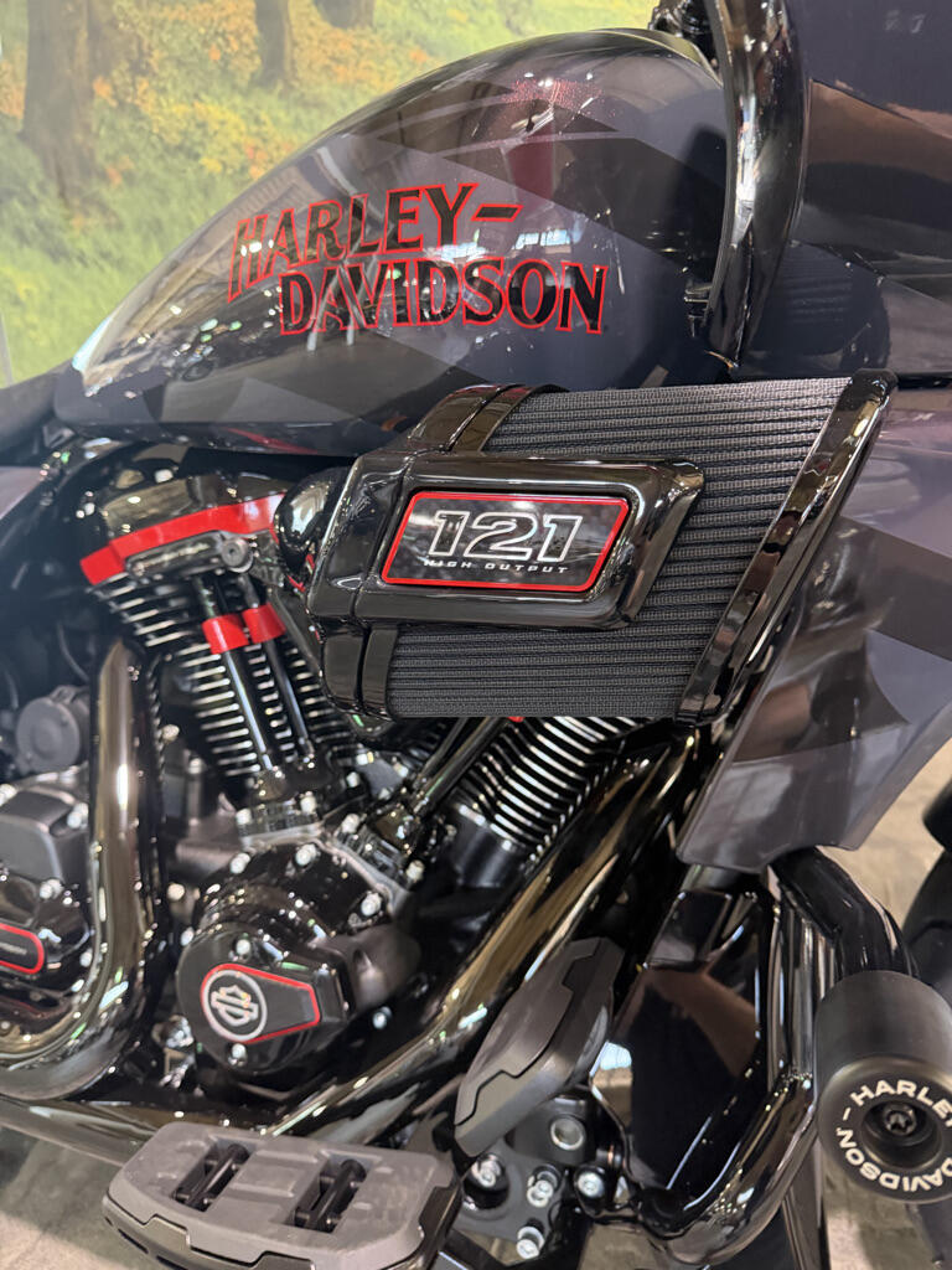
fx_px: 880
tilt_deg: -22.2
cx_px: 476
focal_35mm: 24
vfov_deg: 71.6
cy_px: 635
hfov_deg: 56.8
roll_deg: +1.5
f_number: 1.78
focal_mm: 6.76
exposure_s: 1/60
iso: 640
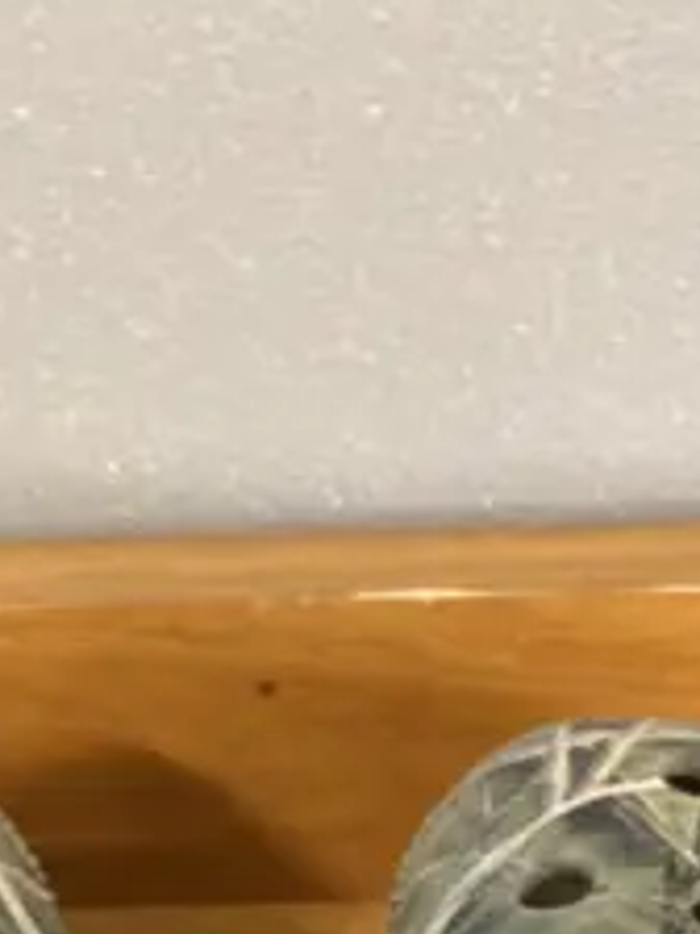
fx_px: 3451
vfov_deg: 13.1
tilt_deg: -46.4
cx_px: 342
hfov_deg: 11.6
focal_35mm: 128
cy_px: 1951
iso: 320
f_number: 1.8
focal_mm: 3.99
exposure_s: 1/25
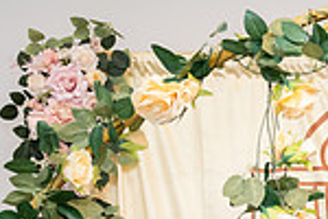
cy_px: 415
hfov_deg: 15.7
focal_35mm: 116
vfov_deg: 10.9
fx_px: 1057
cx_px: 542
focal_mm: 30
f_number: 3.5
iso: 500
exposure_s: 1/200
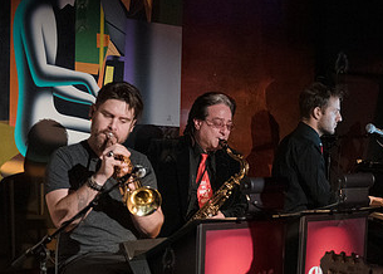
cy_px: 223
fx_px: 1044
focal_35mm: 96
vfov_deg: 14.8
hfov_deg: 20.4
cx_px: 339
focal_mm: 45
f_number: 2.8
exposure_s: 1/200
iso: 4000
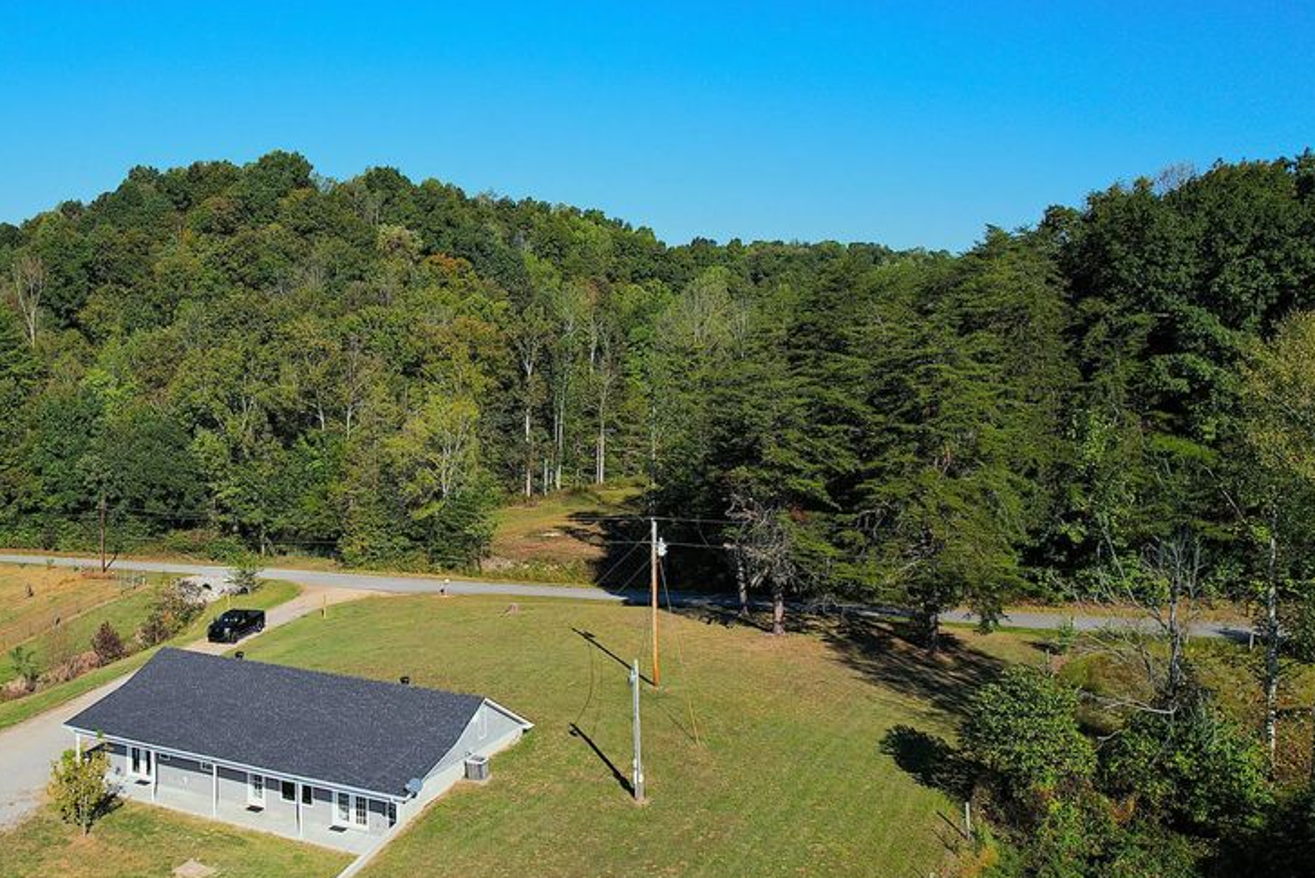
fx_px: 1133
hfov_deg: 59.1
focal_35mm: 31
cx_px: 452
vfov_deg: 42.3
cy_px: 443
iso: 100
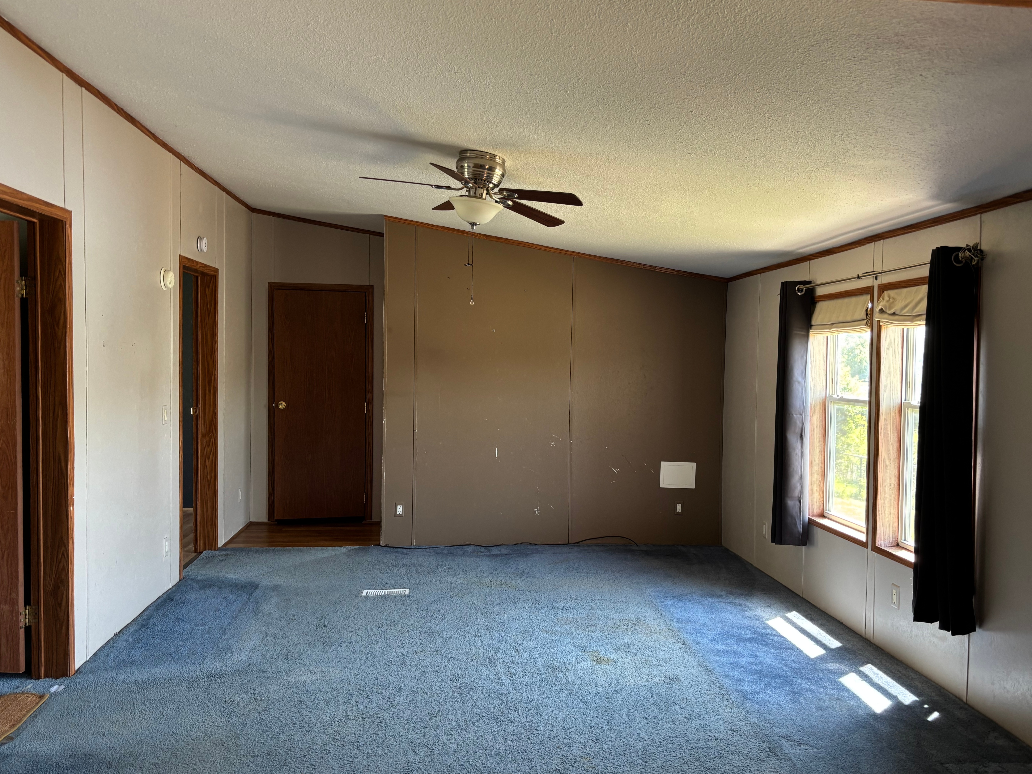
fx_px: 775
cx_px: 516
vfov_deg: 53.1
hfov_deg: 67.3
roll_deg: +2.0
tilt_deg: -2.3
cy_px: 387
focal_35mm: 26
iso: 125
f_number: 1.6
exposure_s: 1/67
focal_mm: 5.96
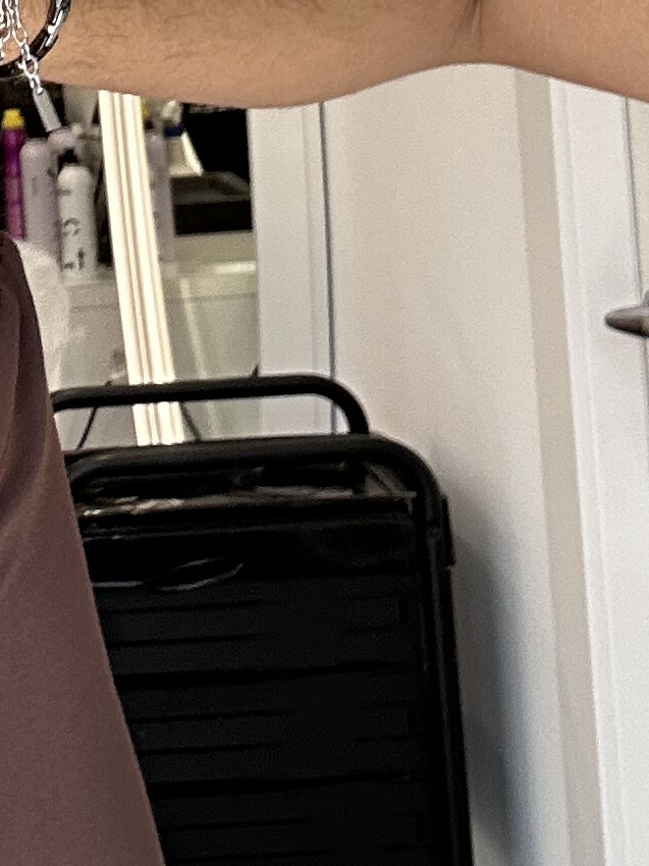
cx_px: -287
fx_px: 2726
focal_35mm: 109
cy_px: -100
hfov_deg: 12.9
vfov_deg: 17.4
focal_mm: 2.69
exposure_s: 1/121
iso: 32
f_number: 1.9
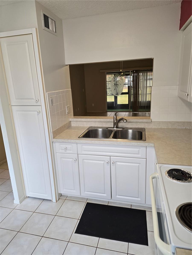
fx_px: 170
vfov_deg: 73.9
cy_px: 128
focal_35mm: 23
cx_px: 96
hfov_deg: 58.9
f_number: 1.7
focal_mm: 6.3
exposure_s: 1/120
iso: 160
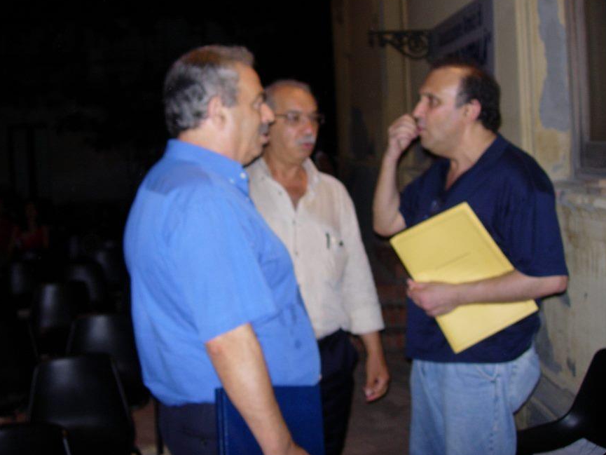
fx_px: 788
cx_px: 288
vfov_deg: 32.1
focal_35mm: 45
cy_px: 192
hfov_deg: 42.1
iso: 79
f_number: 2.8
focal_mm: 7.8
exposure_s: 1/64
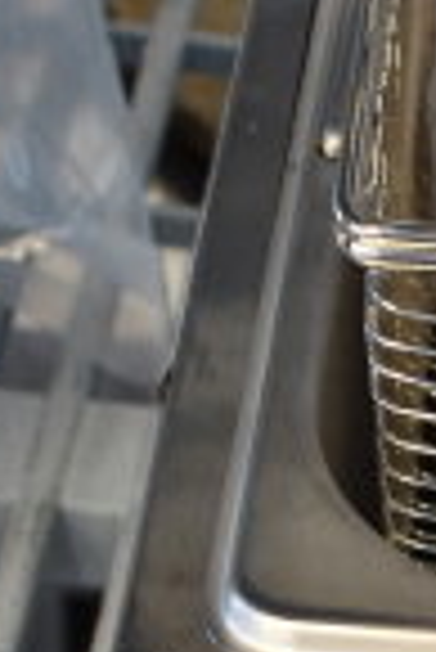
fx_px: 3081
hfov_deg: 7.4
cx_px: 1160
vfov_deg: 11.9
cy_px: 650
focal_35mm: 170
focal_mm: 18
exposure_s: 1/30
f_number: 3.5
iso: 400
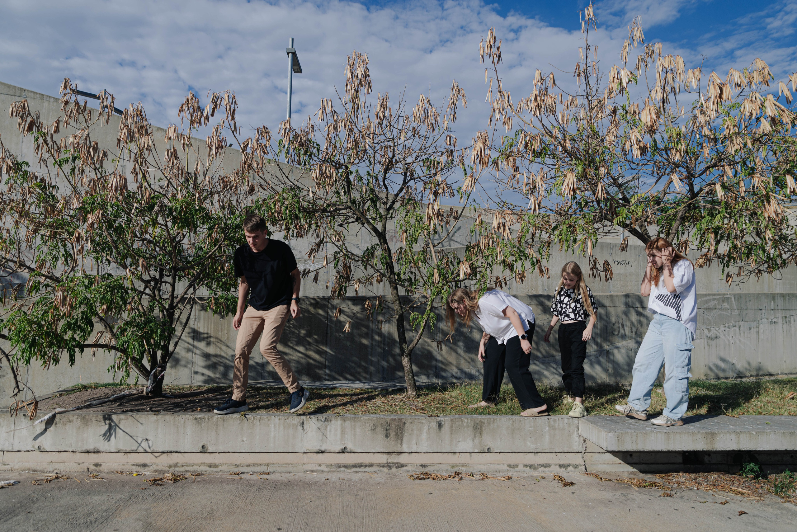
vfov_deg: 53.2
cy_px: 266
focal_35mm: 24
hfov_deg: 73.7
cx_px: 398
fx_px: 532
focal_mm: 24
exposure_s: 1/2000
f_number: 3.5
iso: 100
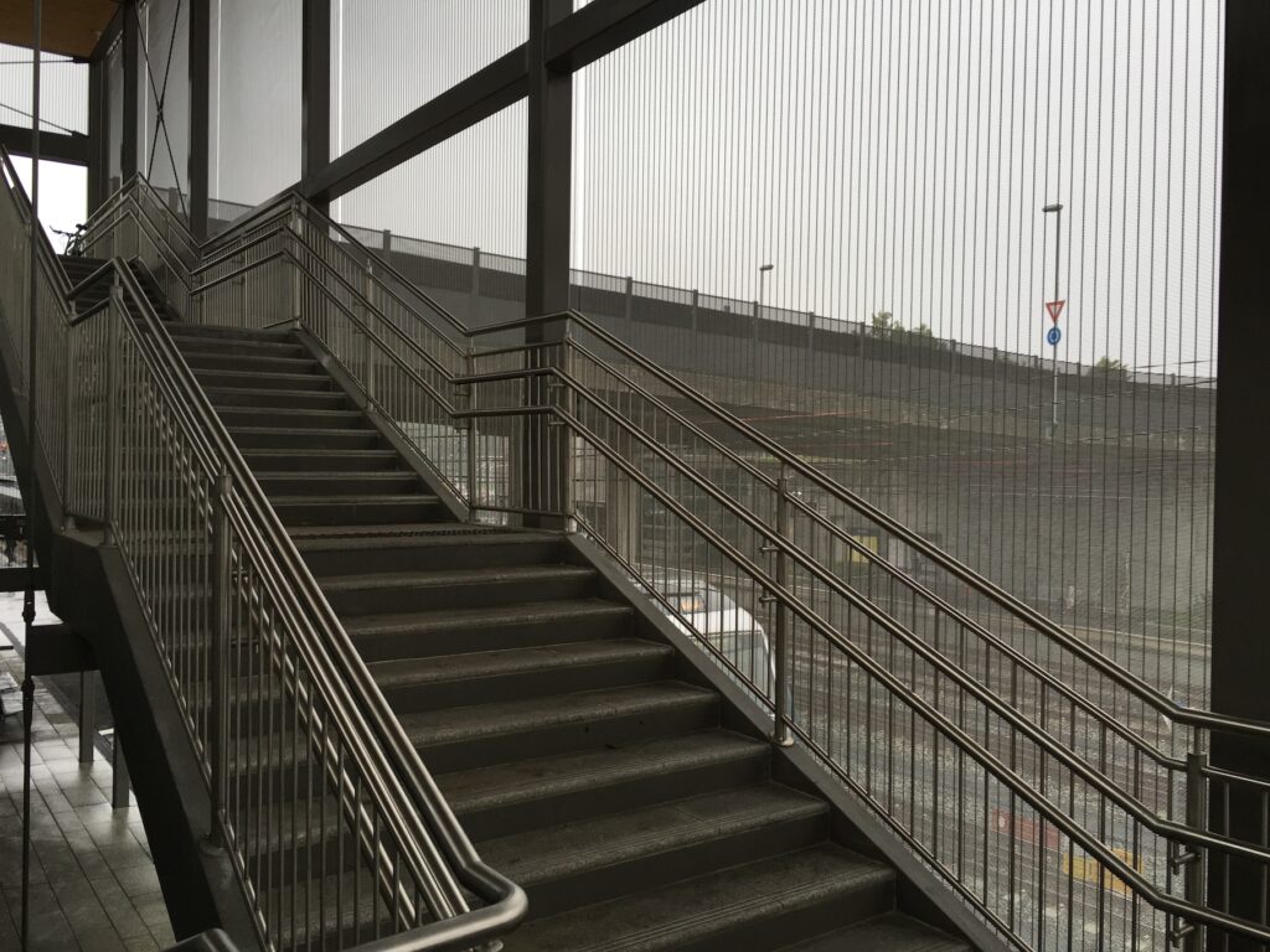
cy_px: 476
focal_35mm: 29
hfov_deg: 61.7
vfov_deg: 48.2
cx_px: 635
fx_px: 1064
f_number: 2.2
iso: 40
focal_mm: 4.15
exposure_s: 1/100
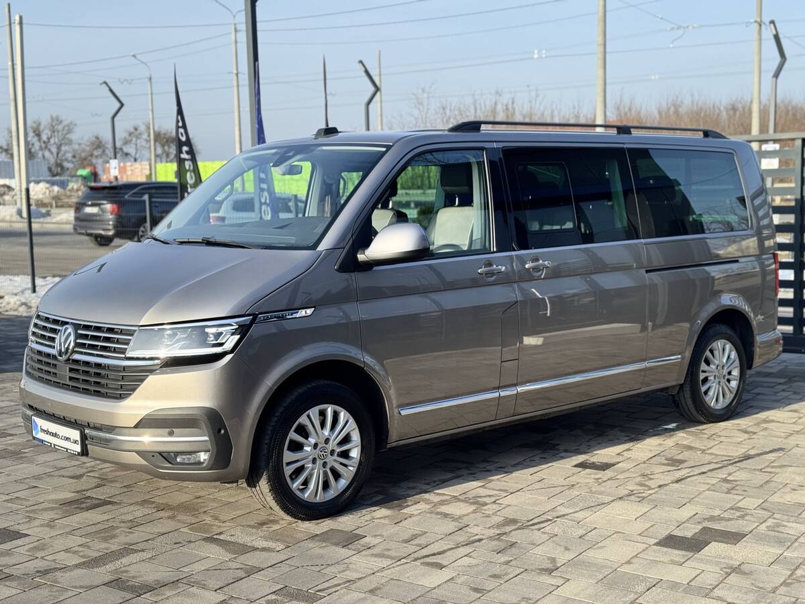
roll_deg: +1.3
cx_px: 402
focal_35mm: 48
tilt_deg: -6.4
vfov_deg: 30.3
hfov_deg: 39.7
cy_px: 302
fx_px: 1116
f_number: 1.78
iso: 64
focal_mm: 6.76
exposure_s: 1/1770
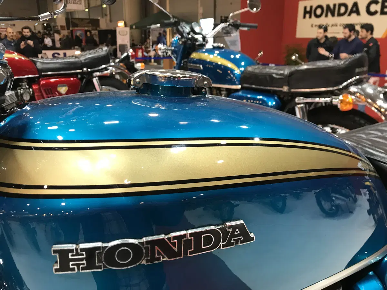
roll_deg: +0.2
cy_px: 145
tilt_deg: -18.4
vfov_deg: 49.7
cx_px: 194
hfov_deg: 63.4
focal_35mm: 28
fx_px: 313
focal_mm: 3.99
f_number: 1.8
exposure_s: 1/25
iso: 32
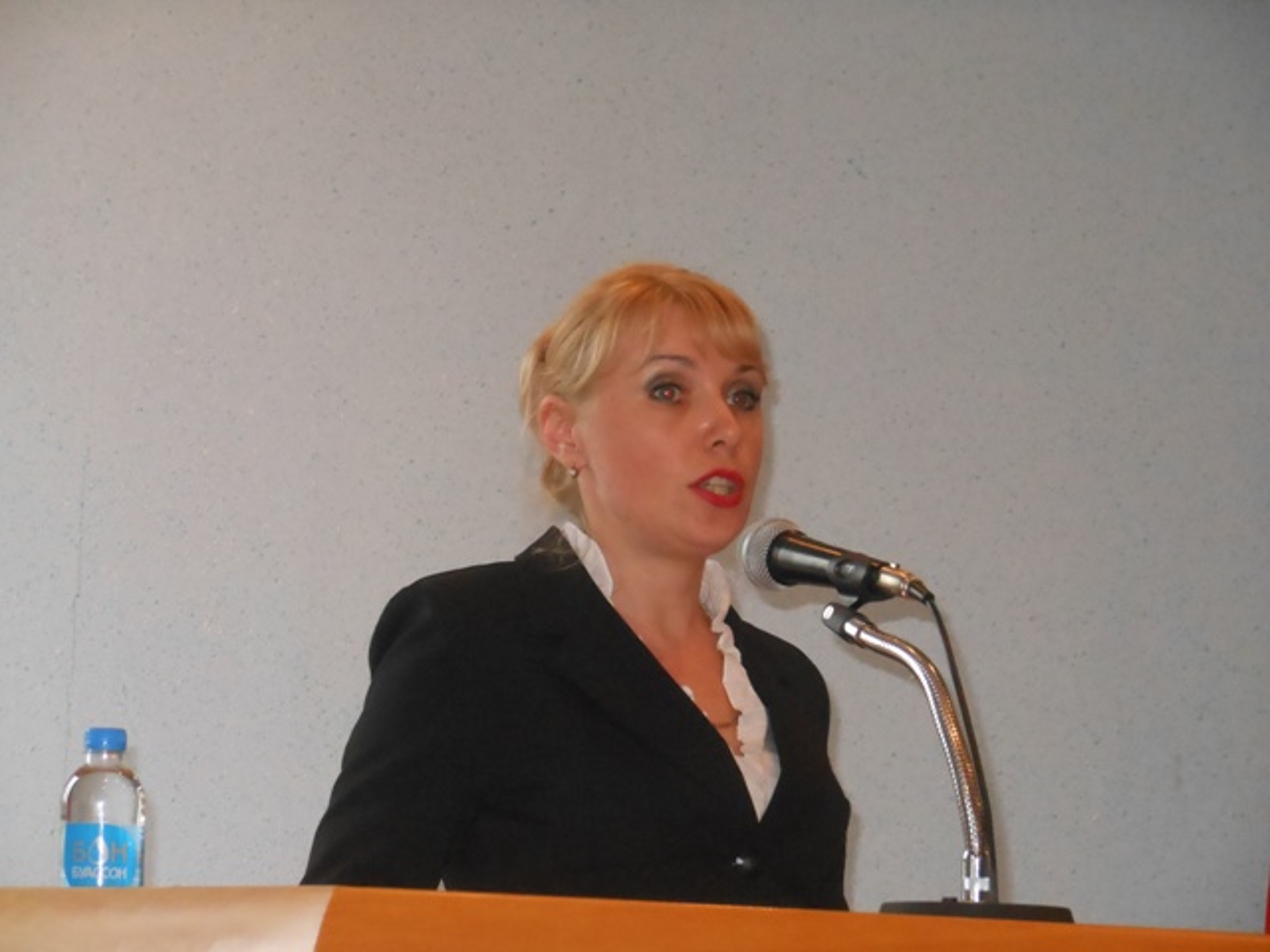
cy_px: 476
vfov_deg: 11.7
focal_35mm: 127
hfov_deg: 15.5
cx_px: 635
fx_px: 4659
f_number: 5
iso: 640
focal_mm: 22.6
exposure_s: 1/60
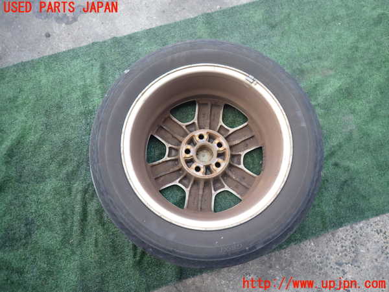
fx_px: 281
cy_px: 146
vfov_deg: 54.9
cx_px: 194
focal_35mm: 25
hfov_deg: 69.4
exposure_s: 1/160
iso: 100
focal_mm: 4.5
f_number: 2
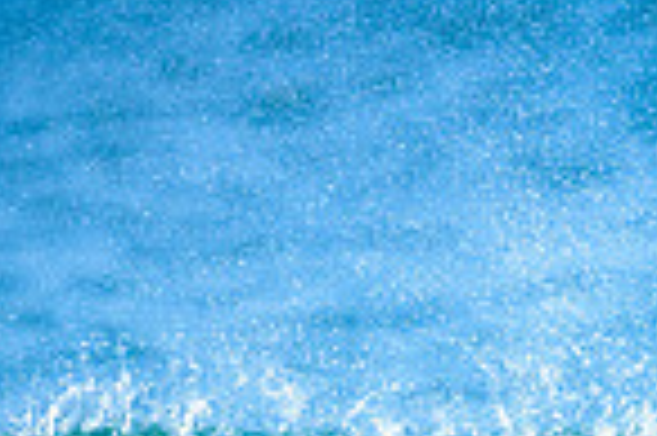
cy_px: 843
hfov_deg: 0.6
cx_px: 756
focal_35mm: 3181
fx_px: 57988
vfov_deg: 0.4
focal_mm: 800
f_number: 6.3
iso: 640
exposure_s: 1/2500
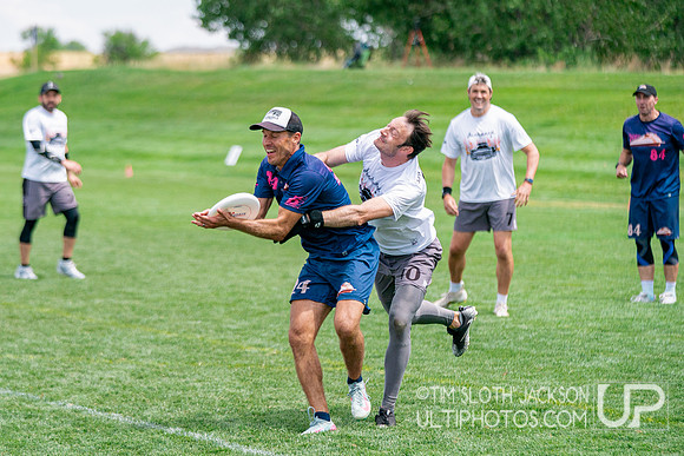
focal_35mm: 166
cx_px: 249
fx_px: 3163
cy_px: 282
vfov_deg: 8.3
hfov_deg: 12.3
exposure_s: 1/8000
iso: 500
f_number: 2.8
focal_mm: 114
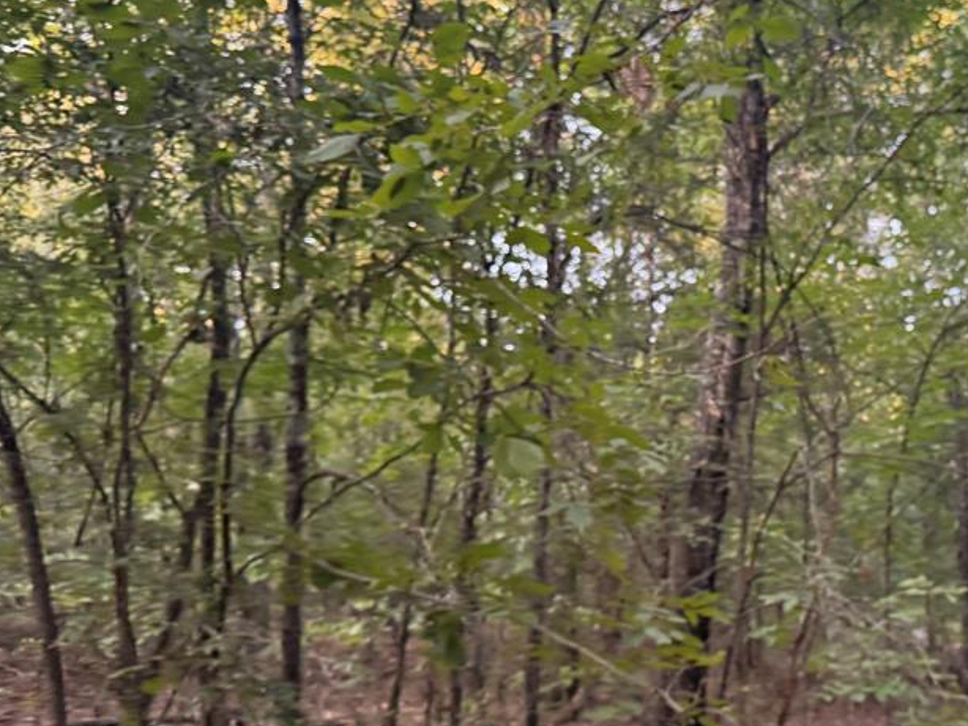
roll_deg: -0.1
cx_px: 784
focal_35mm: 40
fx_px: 1119
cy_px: 384
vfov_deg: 36.0
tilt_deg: +8.3
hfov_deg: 44.4
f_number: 1.78
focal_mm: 6.76
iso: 125
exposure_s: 1/121
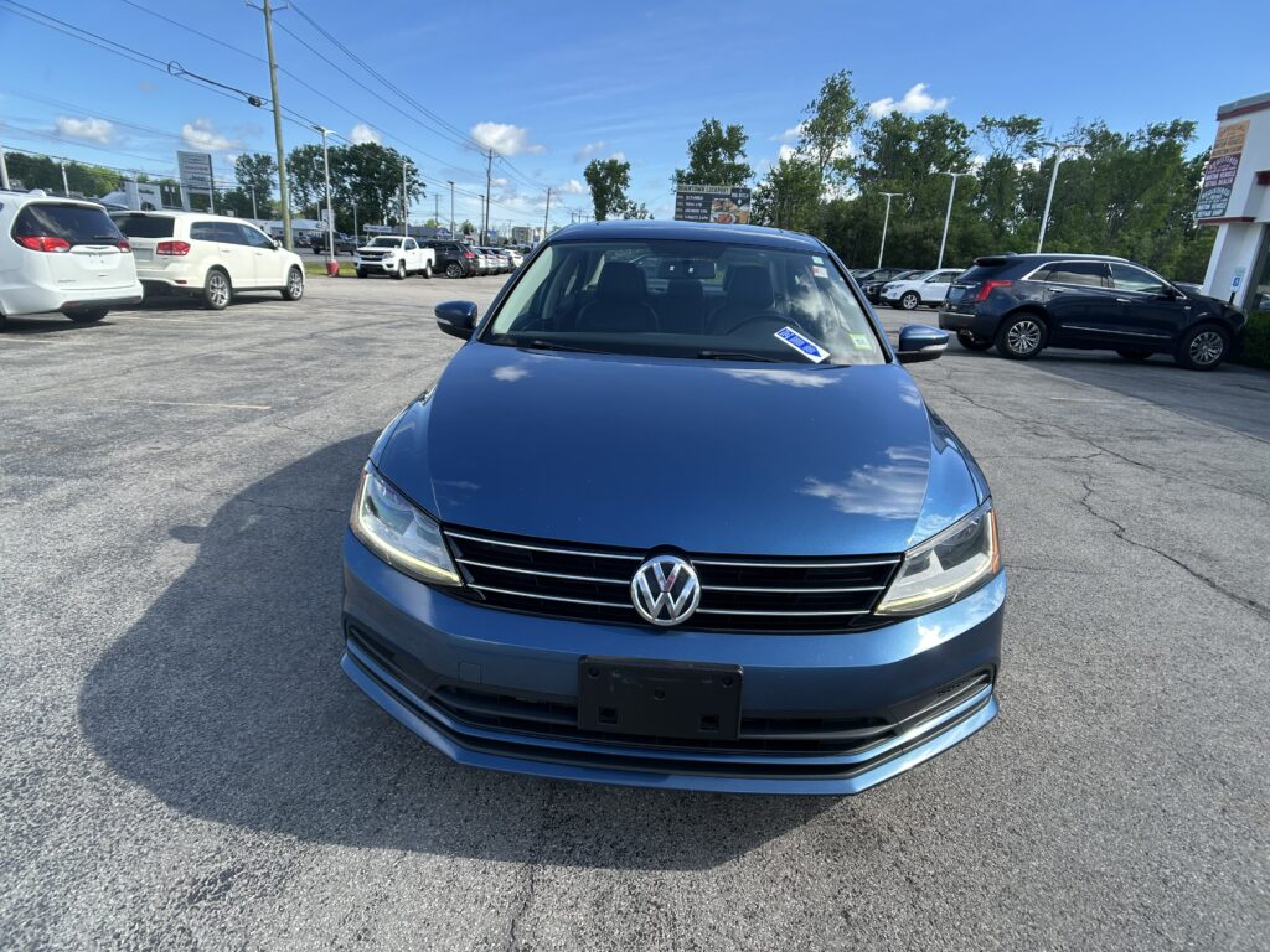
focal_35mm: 26
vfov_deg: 53.1
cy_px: 476
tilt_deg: -17.9
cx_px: 635
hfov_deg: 67.3
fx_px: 954
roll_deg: -3.9
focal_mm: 5.7
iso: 50
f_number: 1.5
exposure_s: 1/1431
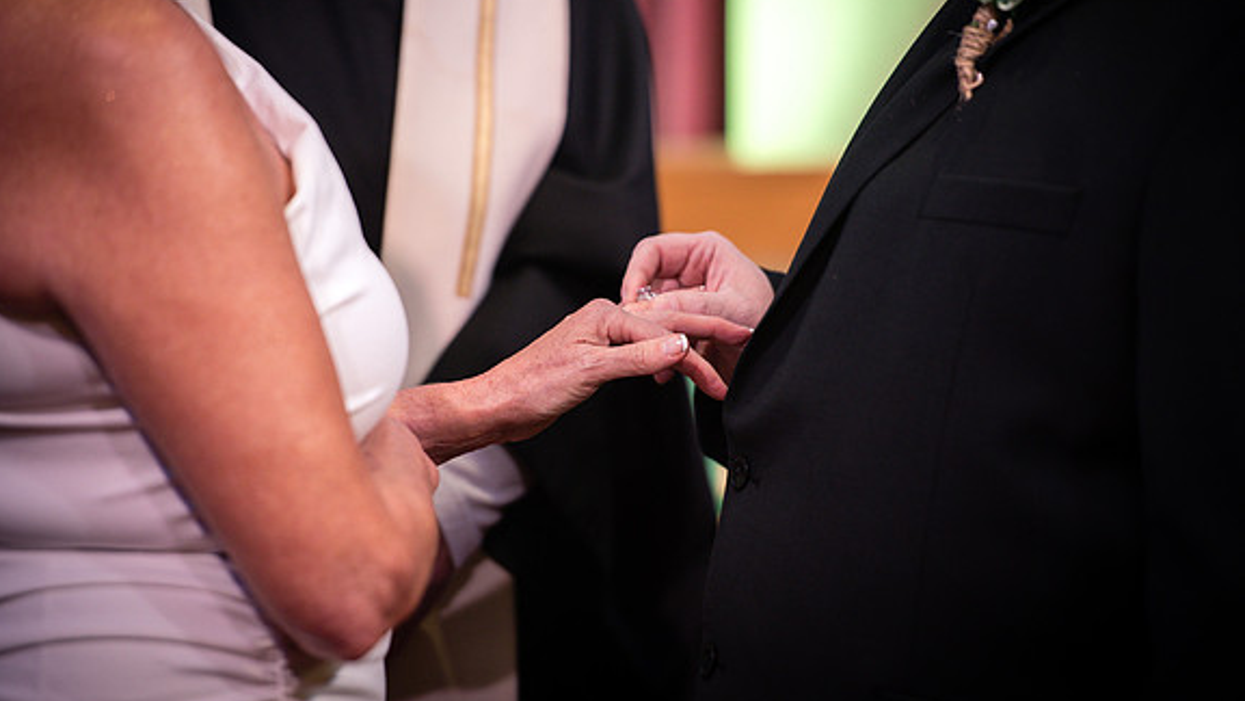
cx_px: 620
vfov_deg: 5.8
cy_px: 300
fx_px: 6966
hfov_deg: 10.2
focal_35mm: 211
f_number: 2.8
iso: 800
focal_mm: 200
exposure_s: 1/200
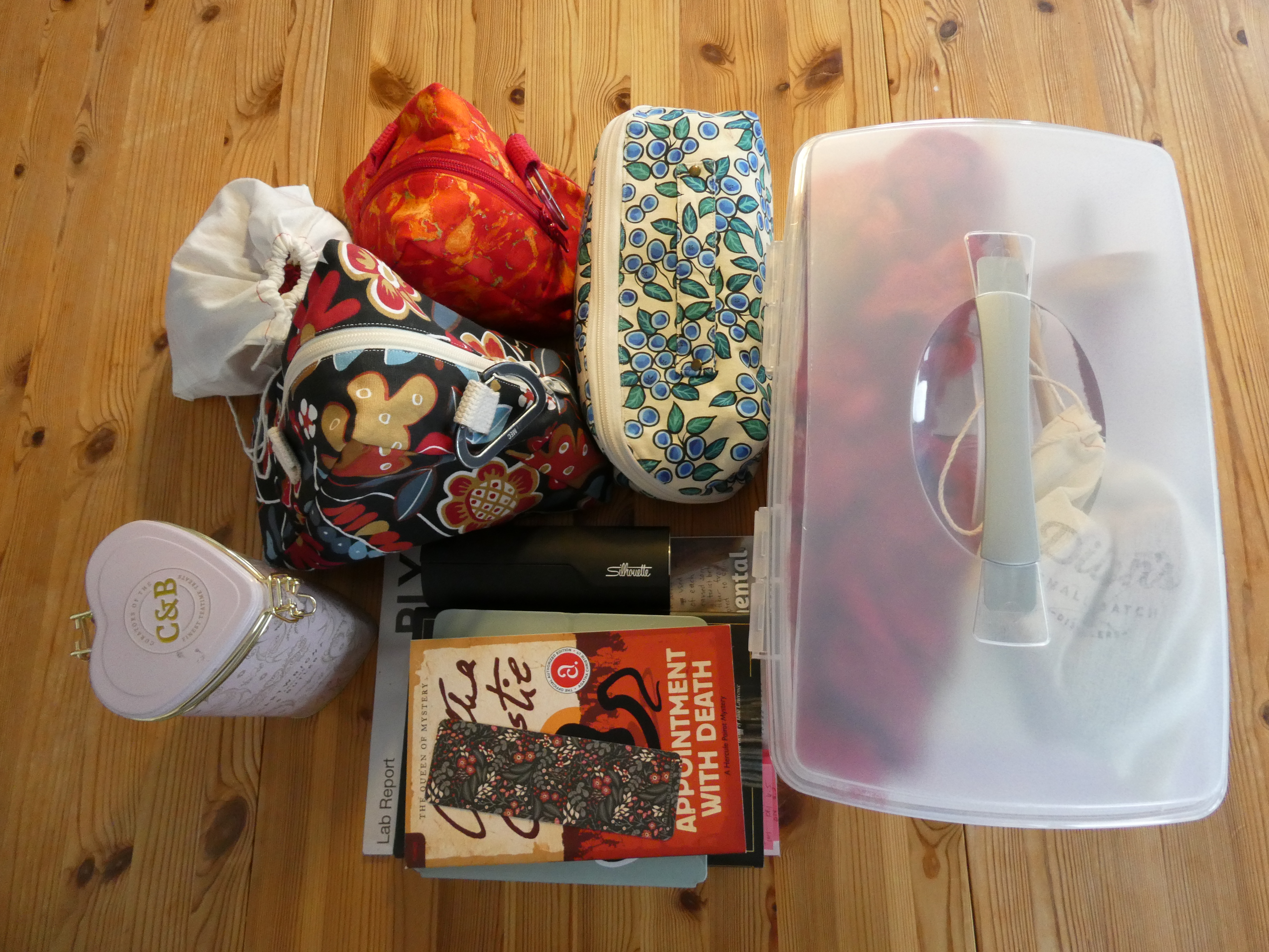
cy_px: 476
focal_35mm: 24
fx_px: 880
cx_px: 634
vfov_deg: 56.8
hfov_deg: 71.6
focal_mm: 4.3
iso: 500
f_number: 3.3
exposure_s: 1/60
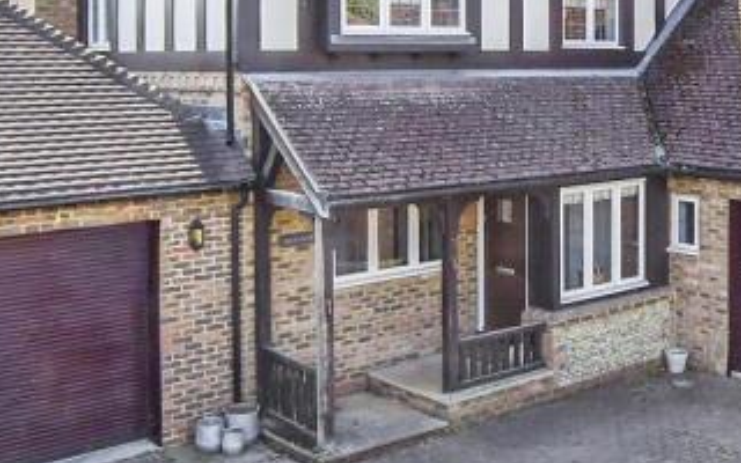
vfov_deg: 26.1
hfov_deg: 39.7
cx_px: 572
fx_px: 990
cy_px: 142
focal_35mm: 49
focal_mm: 10
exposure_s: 1/640
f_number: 8
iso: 400
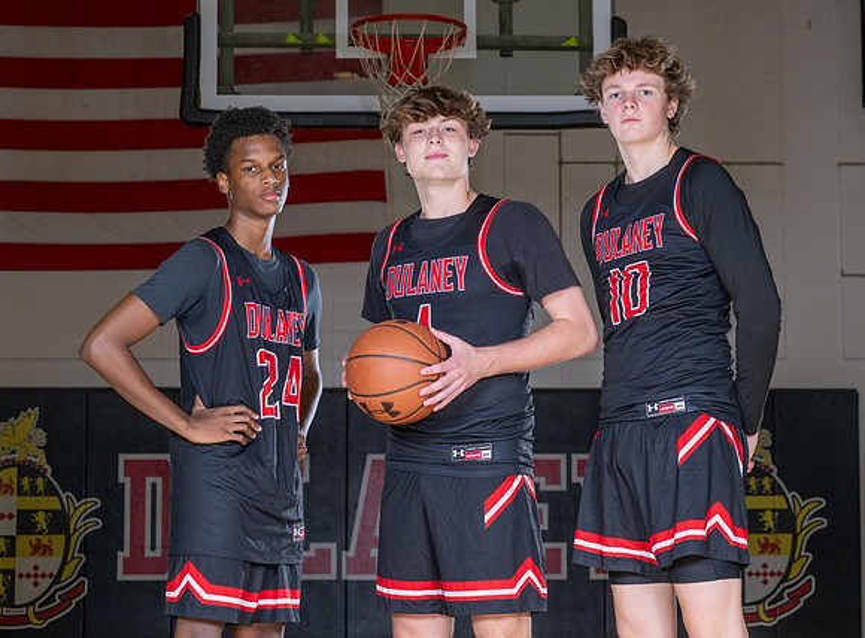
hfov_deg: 21.3
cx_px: 494
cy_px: 298
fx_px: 2296
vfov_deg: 15.8
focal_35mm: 92
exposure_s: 1/100
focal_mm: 70
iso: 400
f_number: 7.1
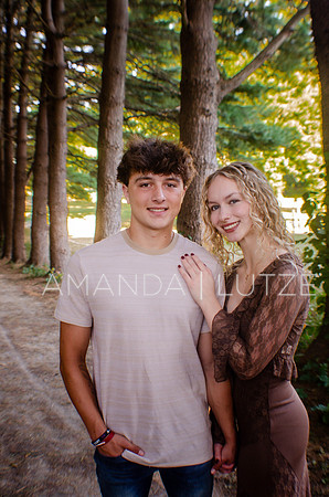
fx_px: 723
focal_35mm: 52
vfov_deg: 37.9
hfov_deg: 25.6
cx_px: 164
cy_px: 248
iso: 400
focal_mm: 35
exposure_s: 1/80
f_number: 4.5
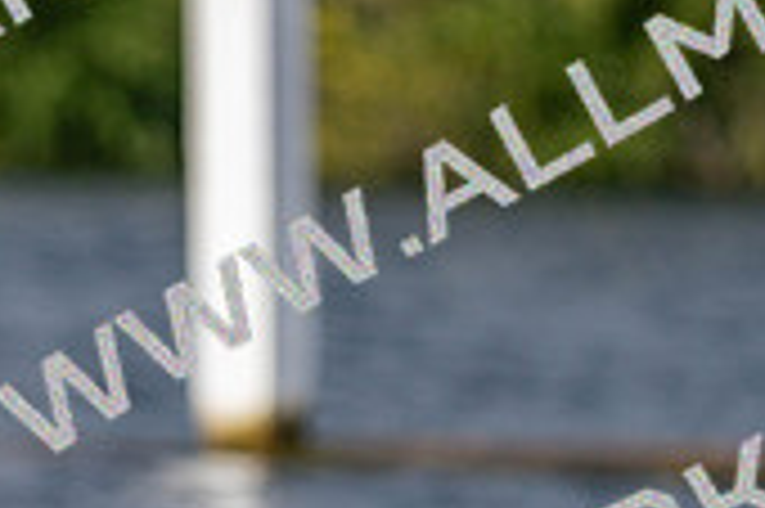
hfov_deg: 2.7
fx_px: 16474
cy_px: 528
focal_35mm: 776
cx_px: -333
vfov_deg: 1.8
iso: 125
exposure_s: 1/1600
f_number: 5.6
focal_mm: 227
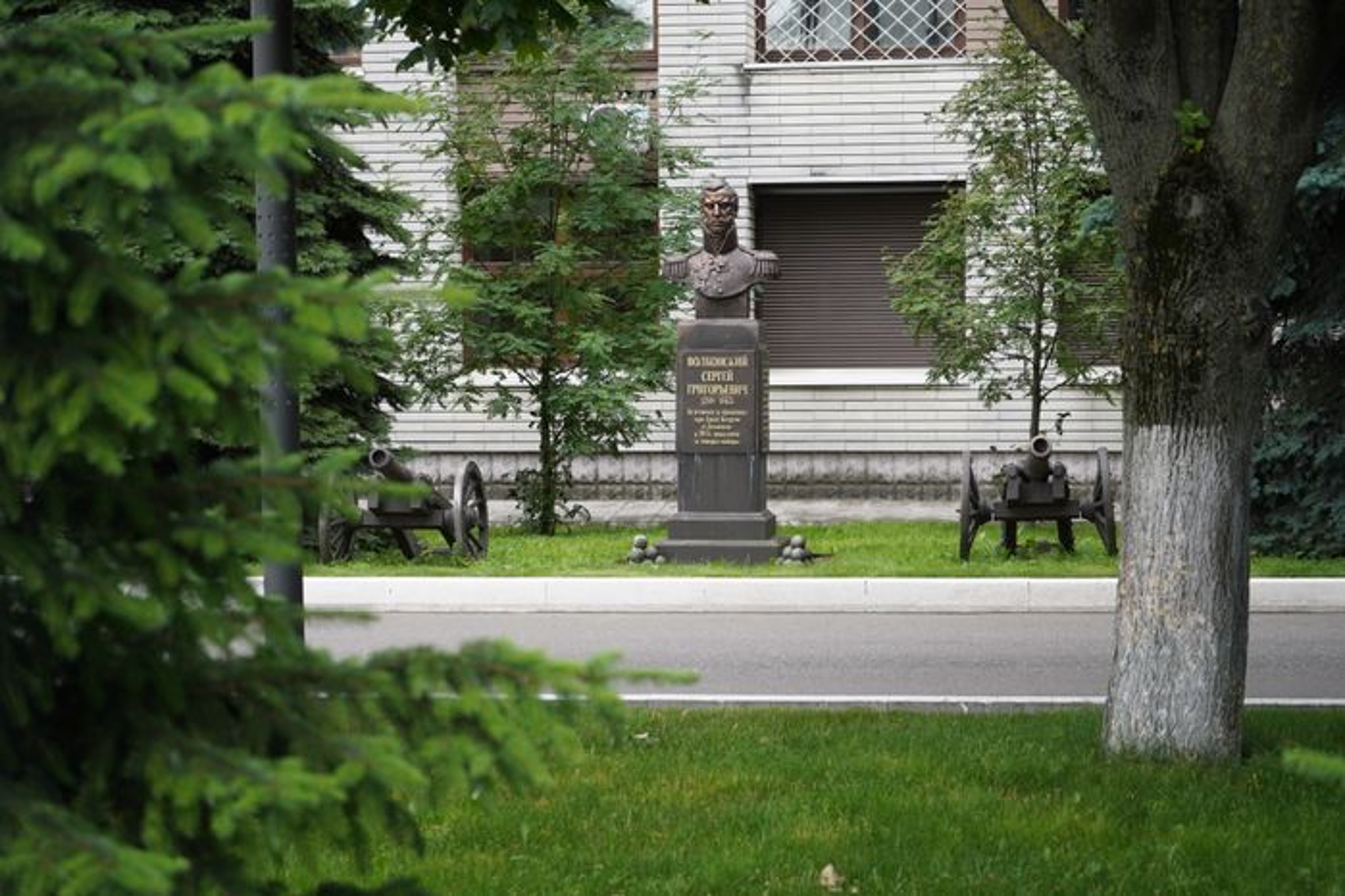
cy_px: 448
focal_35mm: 70
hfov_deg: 28.8
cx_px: 672
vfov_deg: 19.5
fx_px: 2615
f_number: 5.6
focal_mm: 70
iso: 500
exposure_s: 1/160
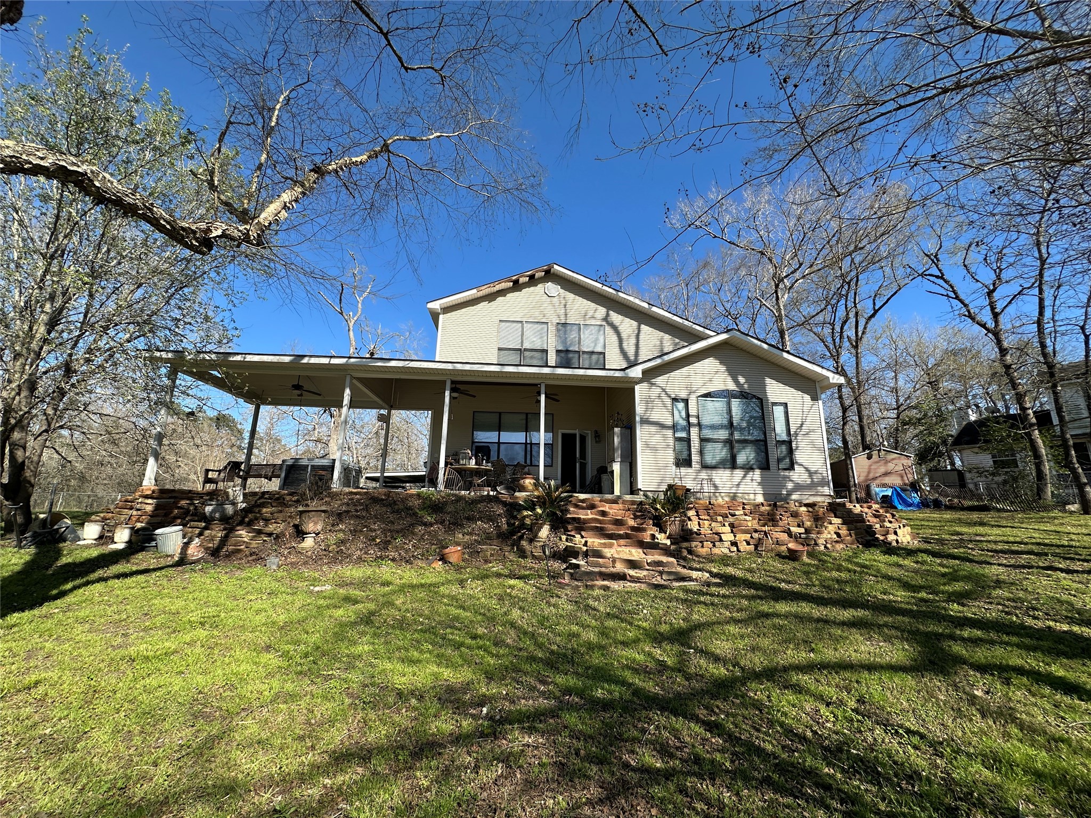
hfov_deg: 102.1
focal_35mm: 14
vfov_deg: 85.7
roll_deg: -0.4
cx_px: 546
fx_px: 441
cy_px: 409
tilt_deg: +13.4
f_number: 2.2
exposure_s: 1/1350
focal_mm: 2.22
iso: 40
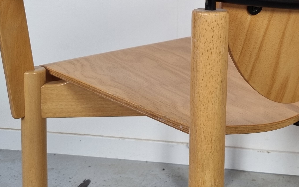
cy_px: 18
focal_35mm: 54
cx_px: 224
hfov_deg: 36.6
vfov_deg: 23.3
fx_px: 440
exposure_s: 1/100
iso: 64
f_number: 1.8
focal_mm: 5.4
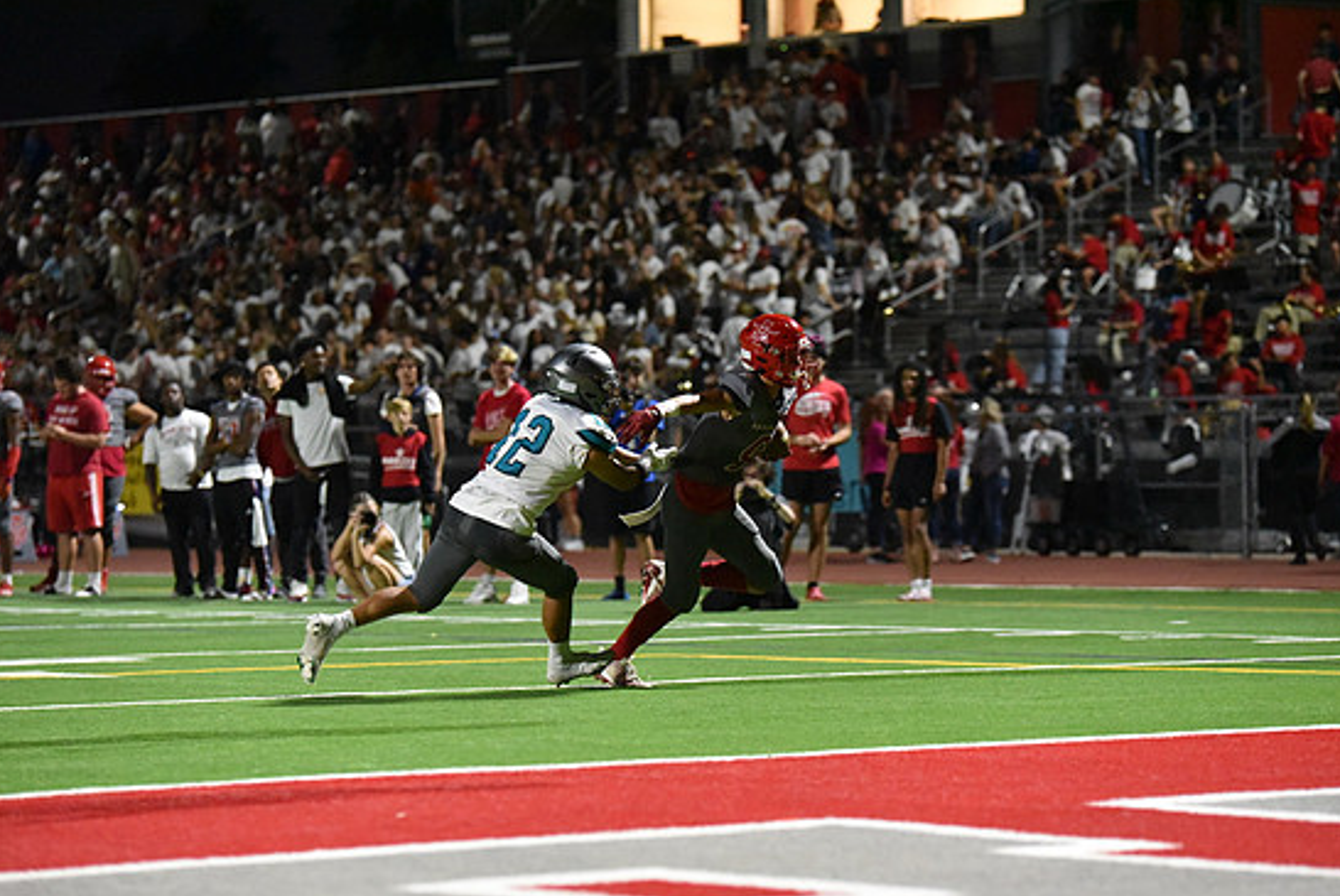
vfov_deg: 10.0
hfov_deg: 14.9
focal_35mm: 138
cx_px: 672
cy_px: 431
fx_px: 5141
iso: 12800
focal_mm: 130
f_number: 2.8
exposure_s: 1/1000
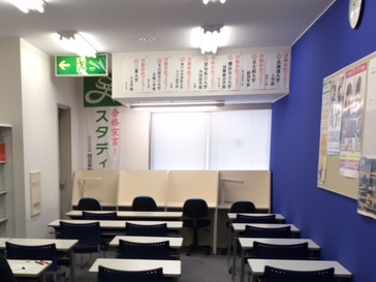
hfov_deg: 36.8
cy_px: 240
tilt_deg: -8.3
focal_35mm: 51
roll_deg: +0.6
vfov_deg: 27.8
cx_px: 103
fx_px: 554
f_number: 2.2
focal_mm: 4.15
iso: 25
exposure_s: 1/30
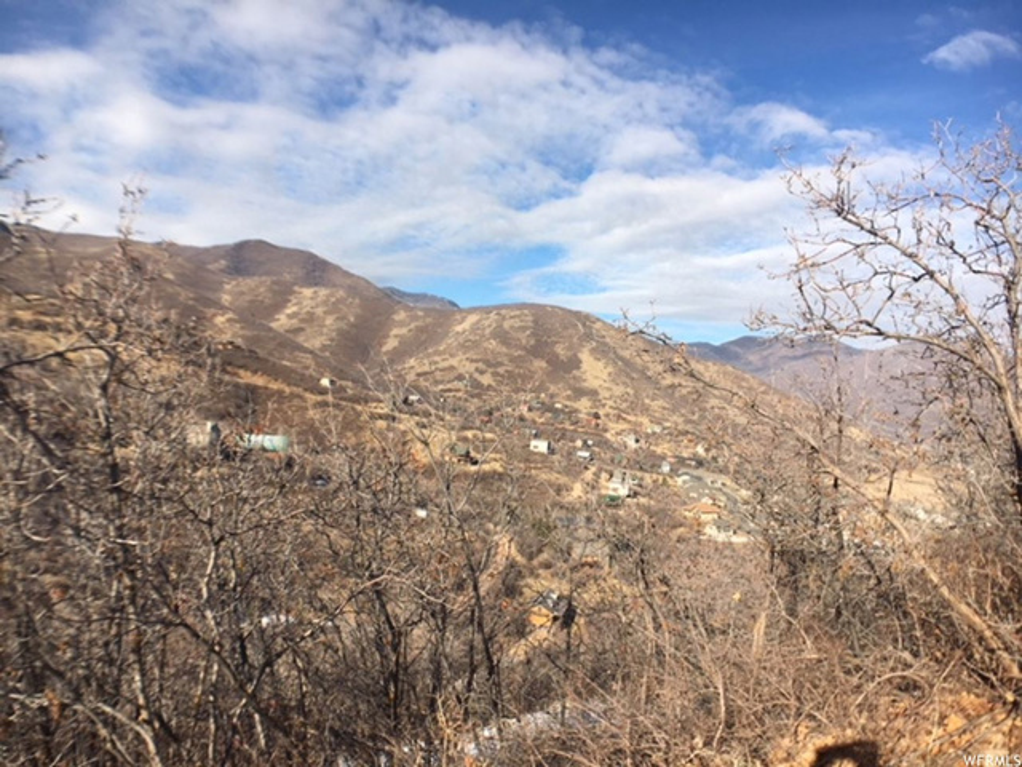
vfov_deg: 48.2
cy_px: 384
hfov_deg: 61.7
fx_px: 856
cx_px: 511
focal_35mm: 29
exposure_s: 1/1451
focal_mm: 4.15
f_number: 2.2
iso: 25
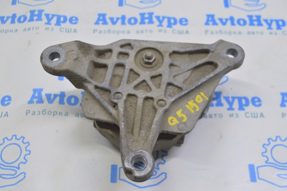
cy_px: 96
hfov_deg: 41.1
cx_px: 144
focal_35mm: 48
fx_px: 382
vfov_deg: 28.0
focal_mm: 32
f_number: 5.6
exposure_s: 1/25
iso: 400
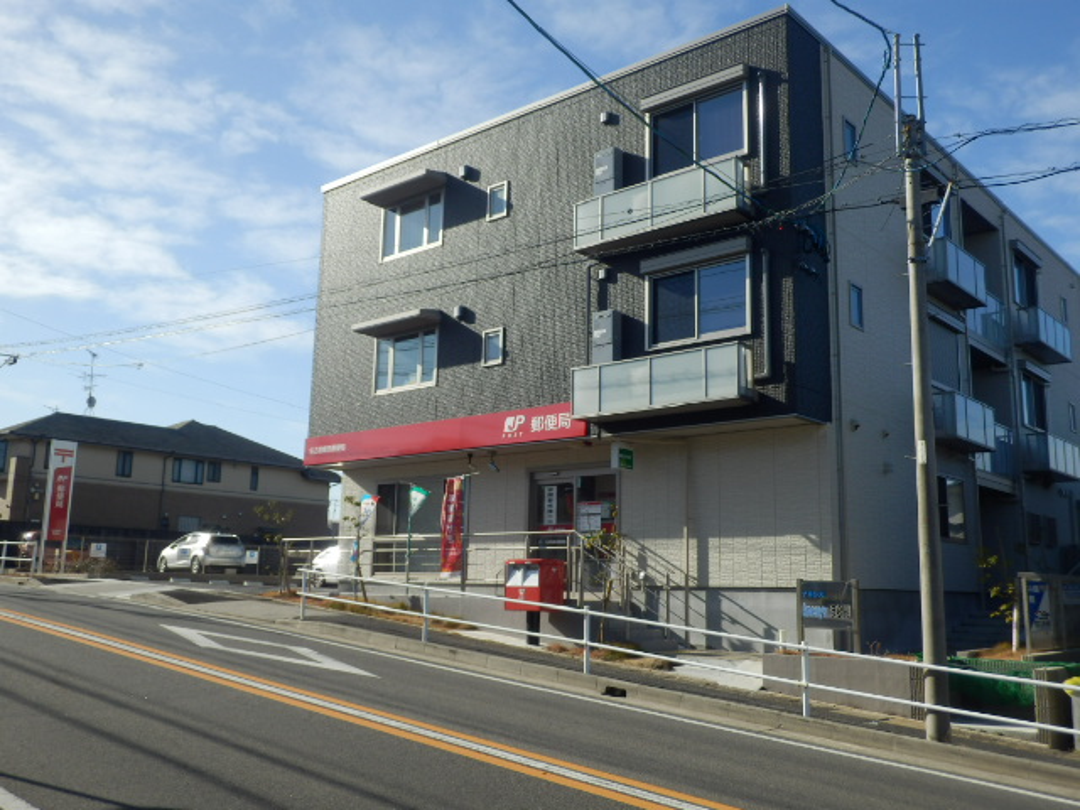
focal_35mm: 37
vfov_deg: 38.7
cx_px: 540
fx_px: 1154
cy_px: 405
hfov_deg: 50.1
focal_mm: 6.6
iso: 80
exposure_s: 1/800
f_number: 3.9
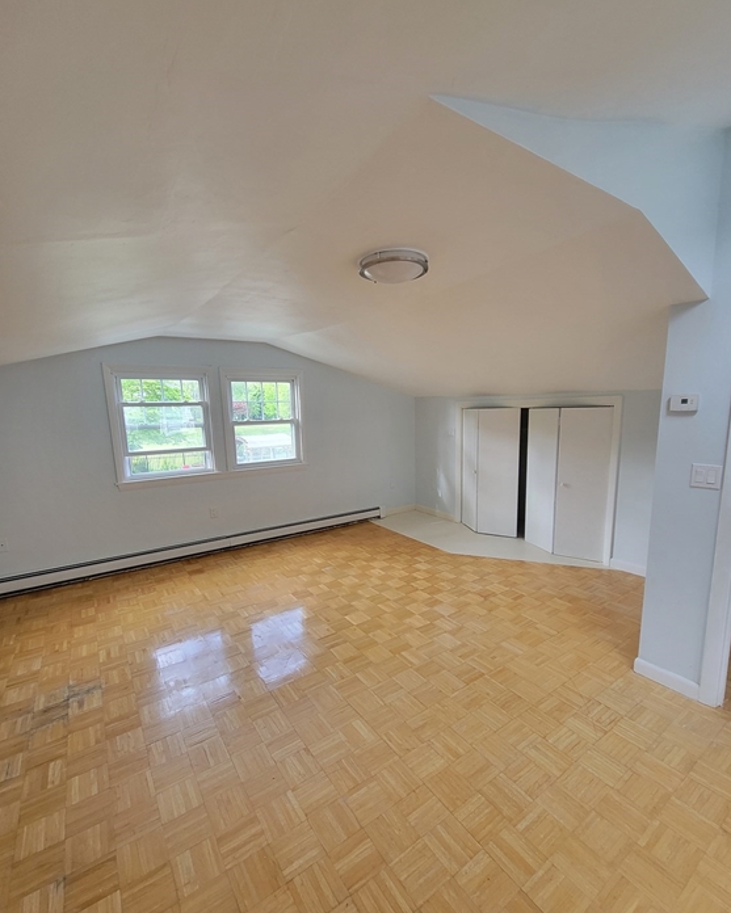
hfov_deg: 88.0
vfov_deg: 100.6
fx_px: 379
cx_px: 361
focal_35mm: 14
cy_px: 480
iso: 160
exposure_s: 1/60
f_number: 2.2
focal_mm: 2.2
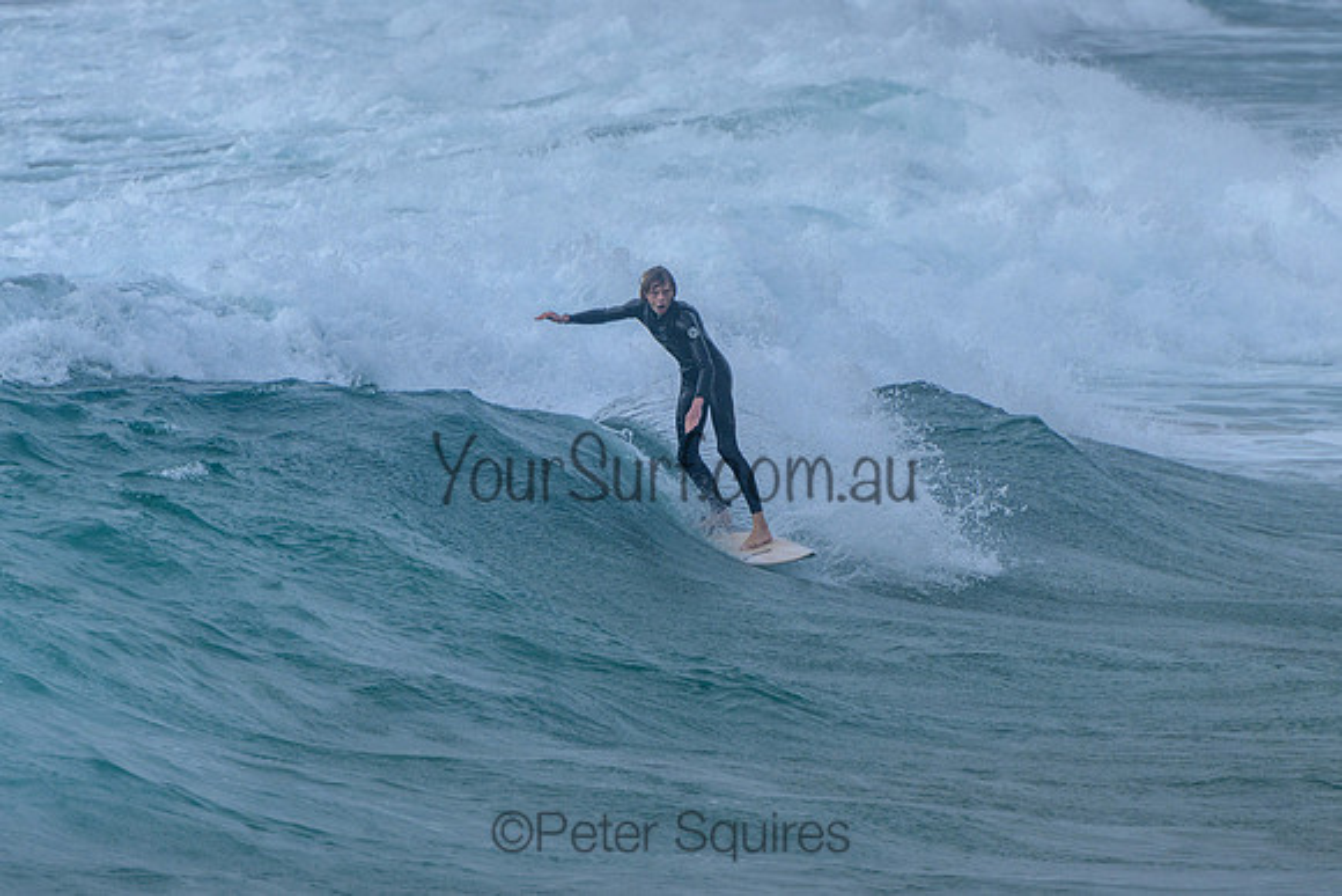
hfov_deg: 3.7
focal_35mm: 550
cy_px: 434
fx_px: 20519
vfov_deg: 2.5
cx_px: 661
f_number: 9
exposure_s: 1/2000
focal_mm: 400
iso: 500
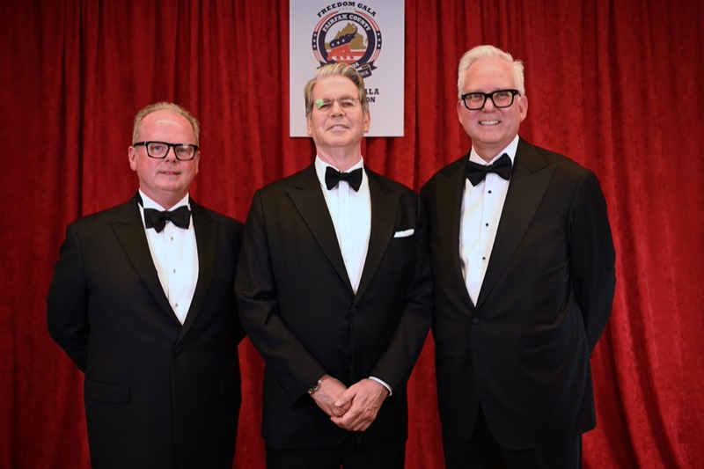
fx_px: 704
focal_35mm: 36
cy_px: 234
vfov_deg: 36.9
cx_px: 352
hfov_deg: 53.1
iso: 640
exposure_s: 1/125
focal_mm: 36
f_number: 4
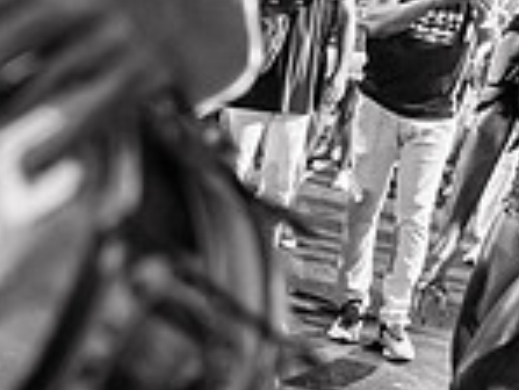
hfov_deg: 21.6
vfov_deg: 16.4
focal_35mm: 90
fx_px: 1350
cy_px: 162
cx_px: 376
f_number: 1.8
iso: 2500
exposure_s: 1/200
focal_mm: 24
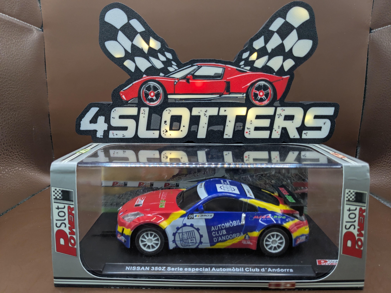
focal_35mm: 27
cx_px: 196
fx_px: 305
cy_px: 146
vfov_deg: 51.4
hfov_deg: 65.3
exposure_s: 1/25
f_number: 1.73
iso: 105
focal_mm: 4.38
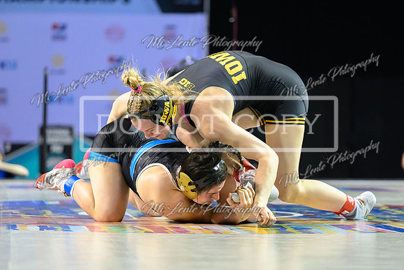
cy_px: 121
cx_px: 235
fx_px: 1778
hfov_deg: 13.0
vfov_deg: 8.7
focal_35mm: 158
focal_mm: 115
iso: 4000
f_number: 2.8
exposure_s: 1/800
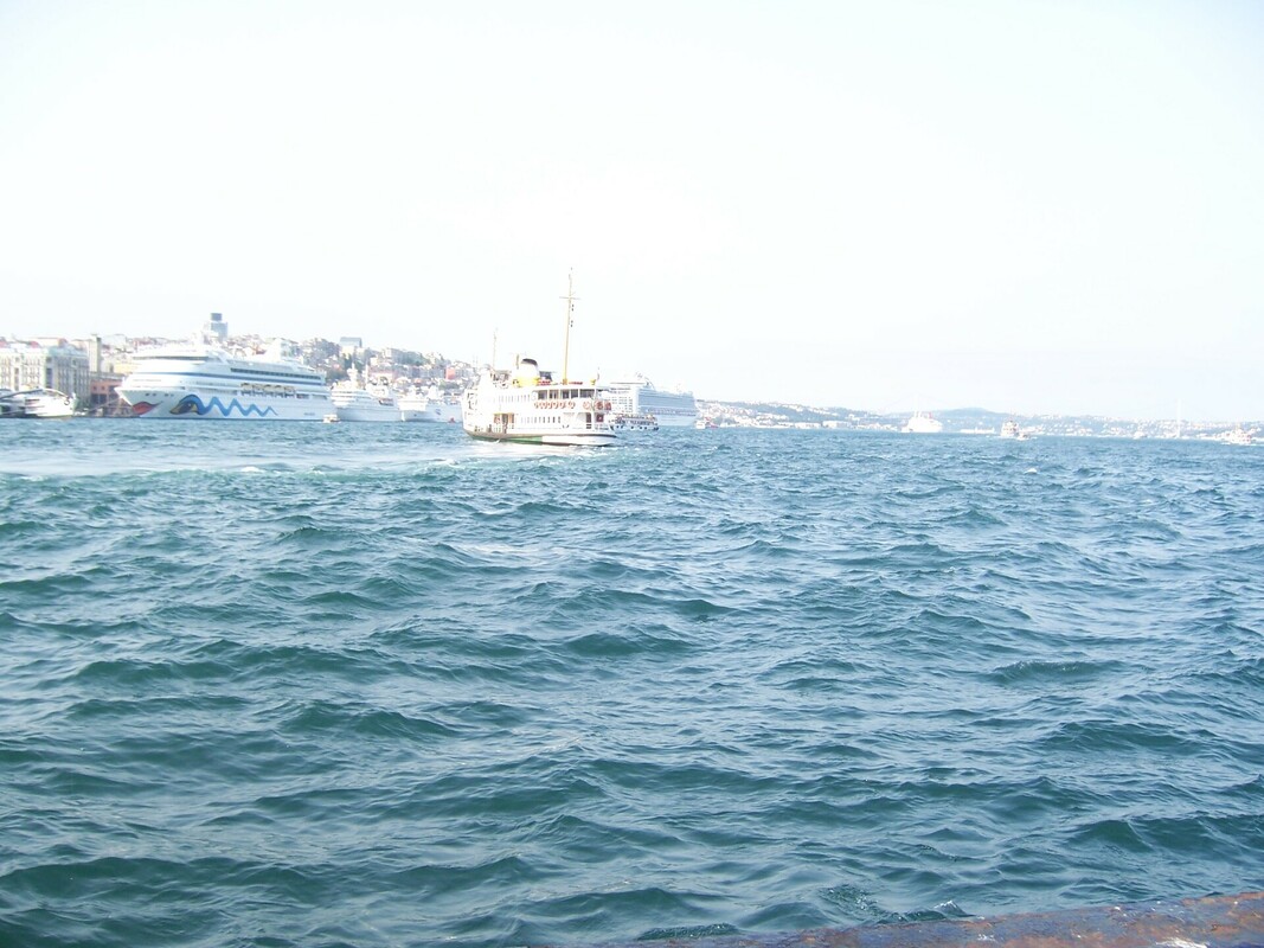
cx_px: 632
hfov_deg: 51.4
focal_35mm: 36
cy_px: 474
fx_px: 1314
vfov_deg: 39.6
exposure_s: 1/400
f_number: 2.8
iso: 80
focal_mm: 6.2
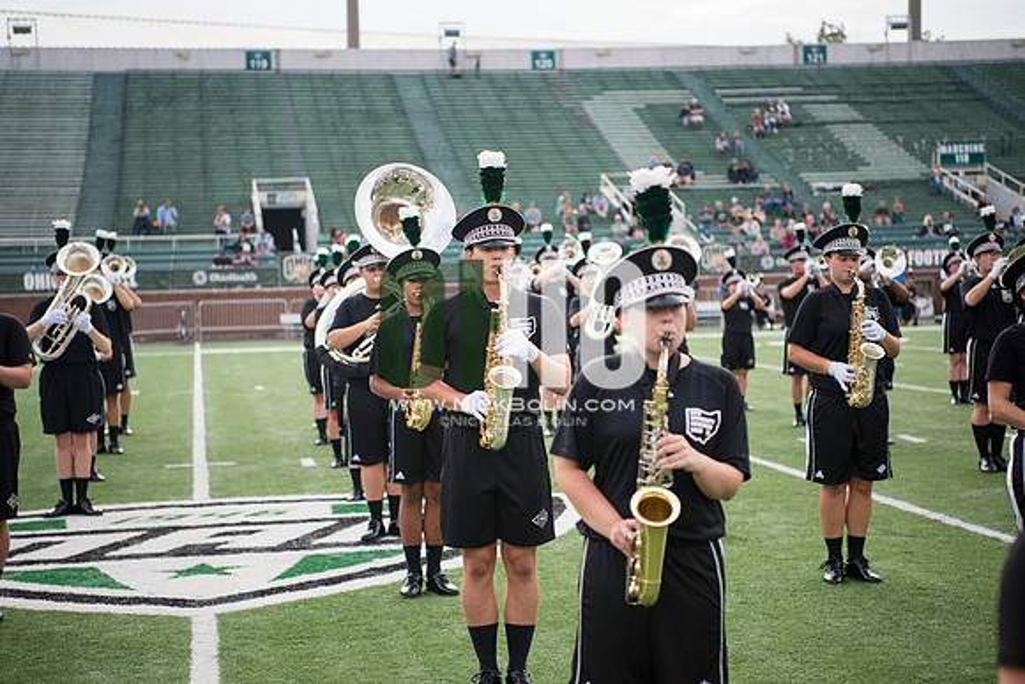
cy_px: 342
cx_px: 512
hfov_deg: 28.8
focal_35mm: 70
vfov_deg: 19.5
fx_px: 1993
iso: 400
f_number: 2.8
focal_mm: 70
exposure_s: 1/2000
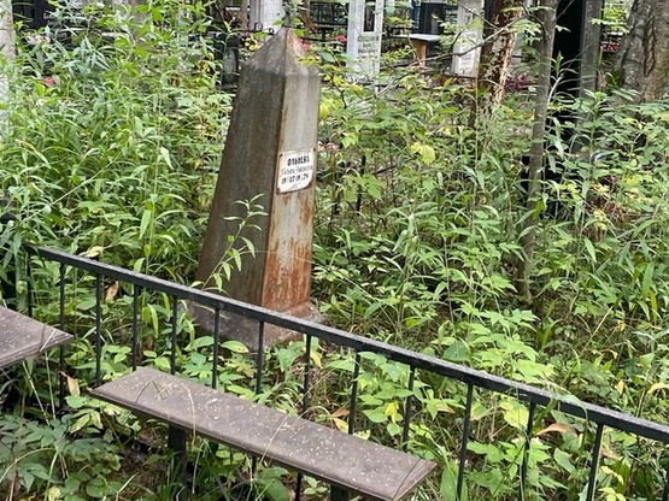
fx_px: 927
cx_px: 357
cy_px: 255
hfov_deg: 39.6
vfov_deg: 30.3
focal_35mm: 48
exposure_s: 1/121
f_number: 1.6
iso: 125
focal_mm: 4.2
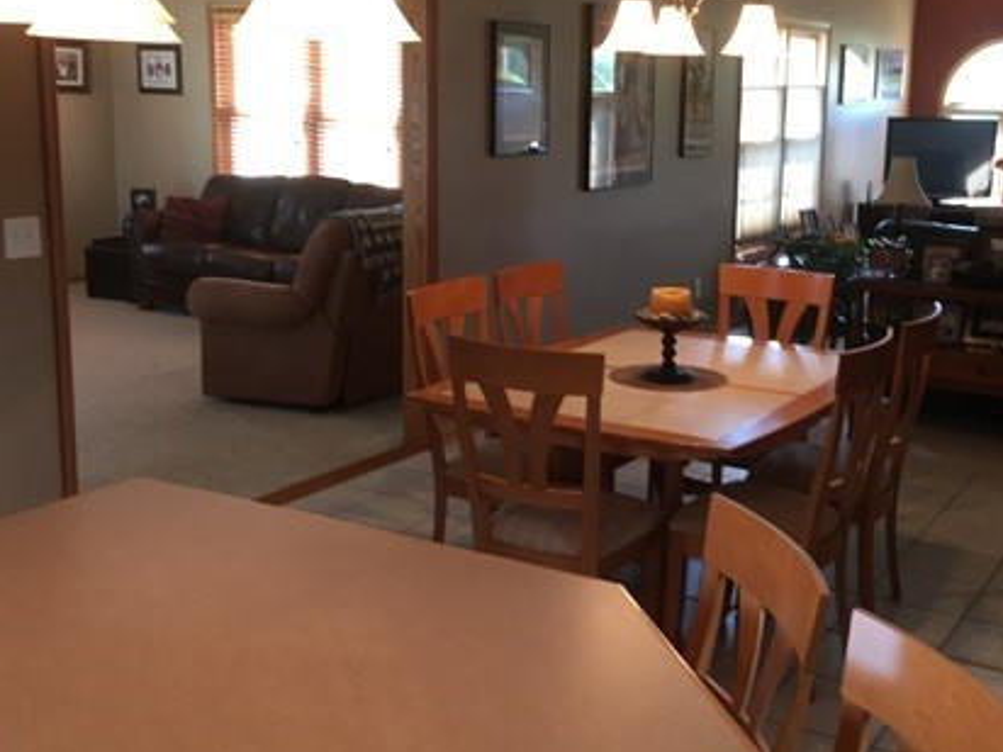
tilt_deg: -10.6
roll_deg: -1.7
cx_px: 621
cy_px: 336
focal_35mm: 45
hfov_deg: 41.8
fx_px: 1304
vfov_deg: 32.2
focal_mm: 4.15
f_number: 2.2
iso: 80
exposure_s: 1/30
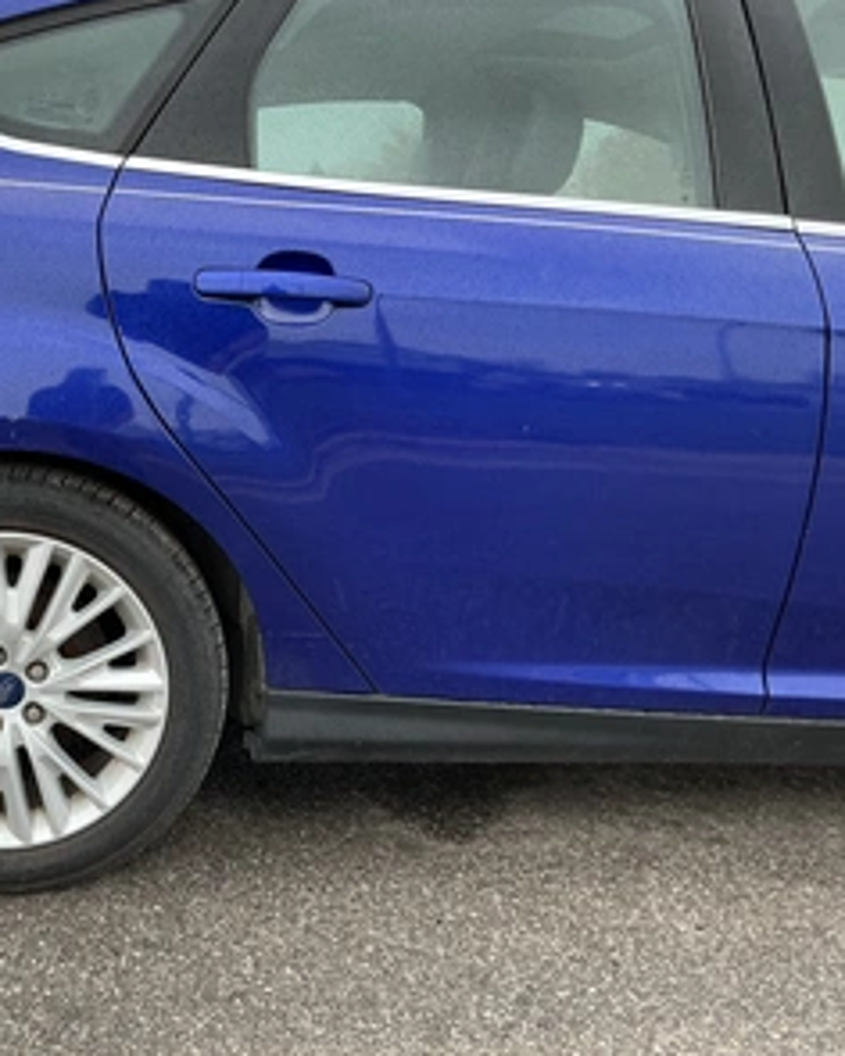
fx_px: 1157
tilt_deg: -10.6
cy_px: 523
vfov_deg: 49.1
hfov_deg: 38.3
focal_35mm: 37
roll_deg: +0.5
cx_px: 143
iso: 64
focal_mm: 3
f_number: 1.8
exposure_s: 1/99
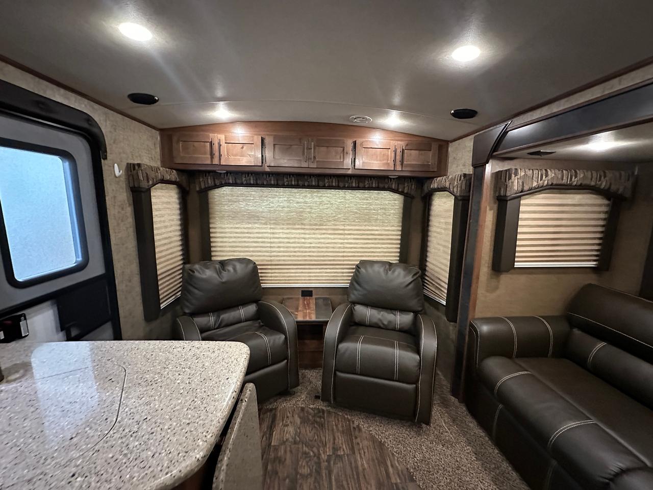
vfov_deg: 85.7
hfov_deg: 102.1
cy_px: 245
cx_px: 326
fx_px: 264
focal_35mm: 14
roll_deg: -0.8
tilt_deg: -7.6
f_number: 2.2
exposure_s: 1/40
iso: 1000
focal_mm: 2.22
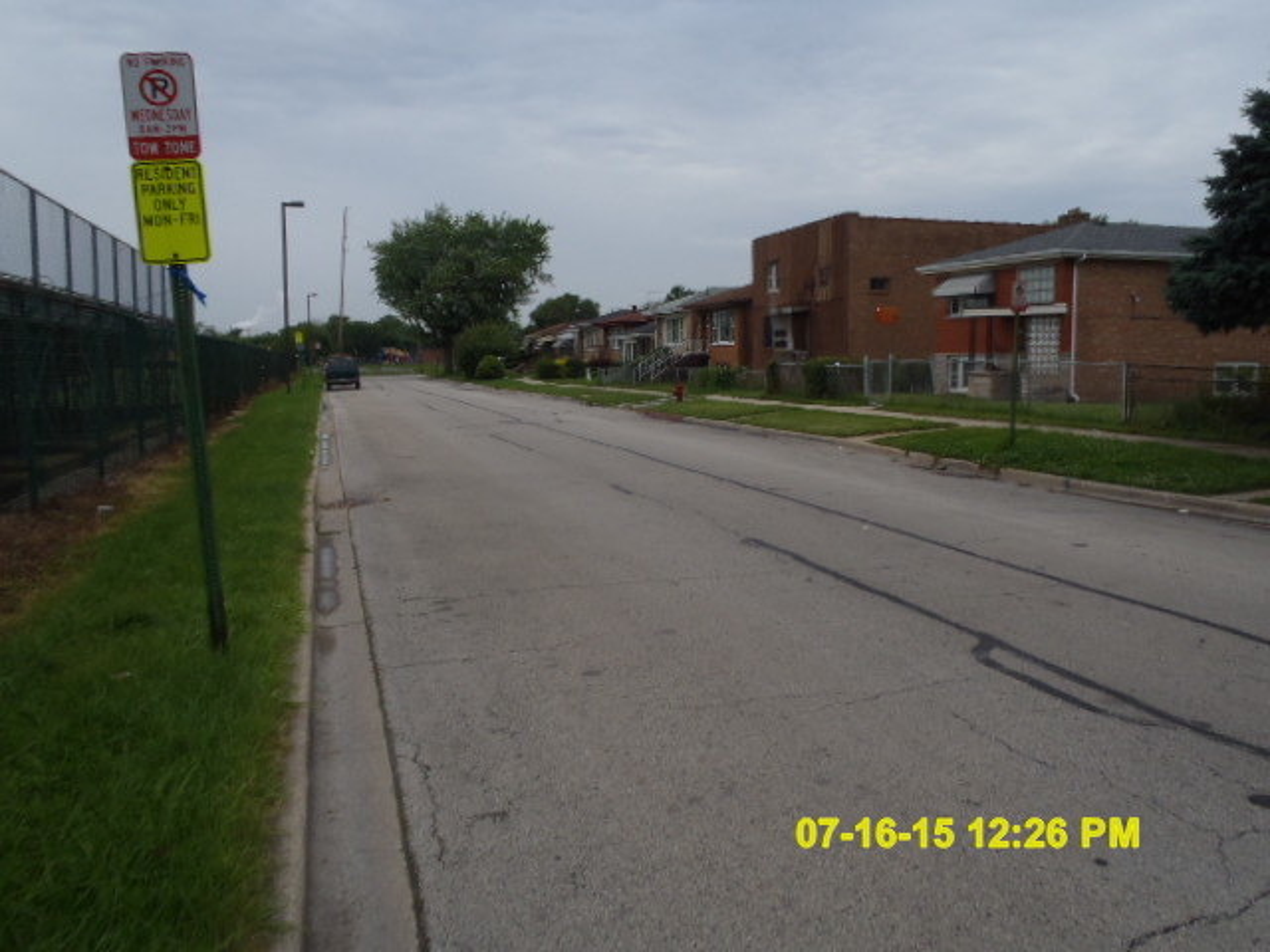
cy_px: 476
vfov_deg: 49.7
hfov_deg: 63.4
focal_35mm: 28
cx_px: 635
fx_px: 1027
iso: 80
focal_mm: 5
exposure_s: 1/100
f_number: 11
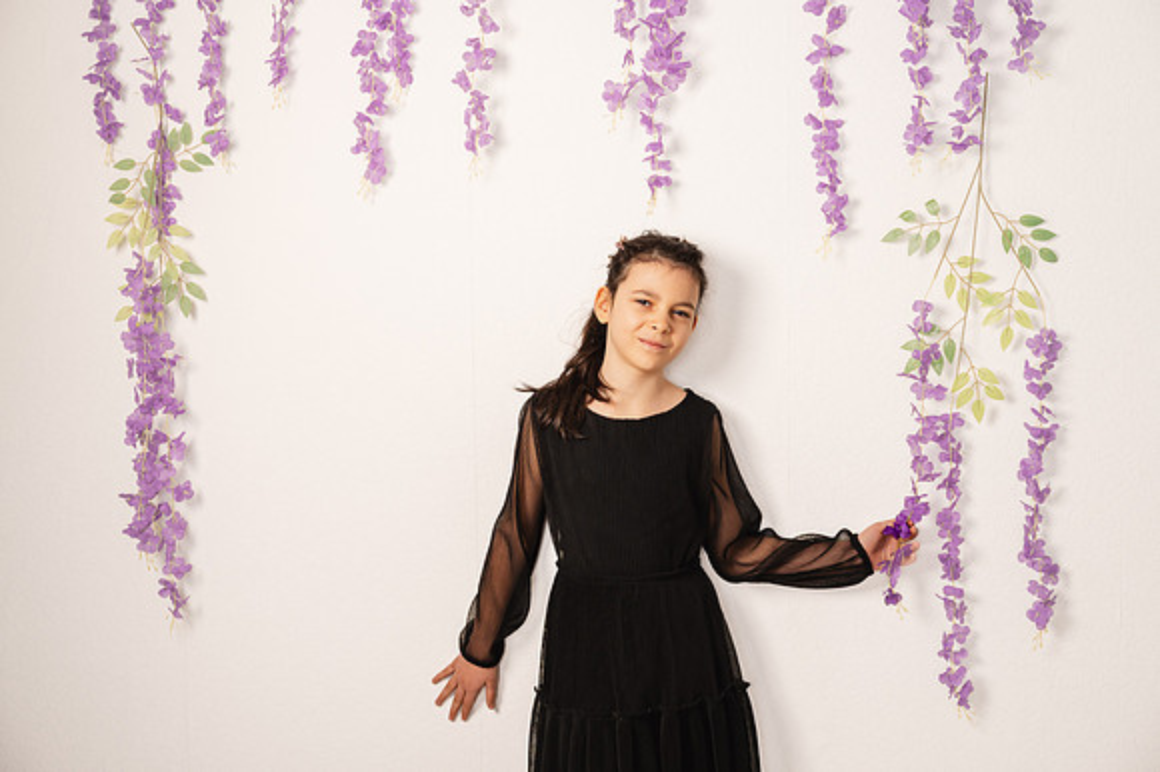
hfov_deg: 44.5
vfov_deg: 30.5
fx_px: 1417
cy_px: 386
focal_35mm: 44
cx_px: 580
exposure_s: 1/160
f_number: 3.5
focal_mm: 44
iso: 160
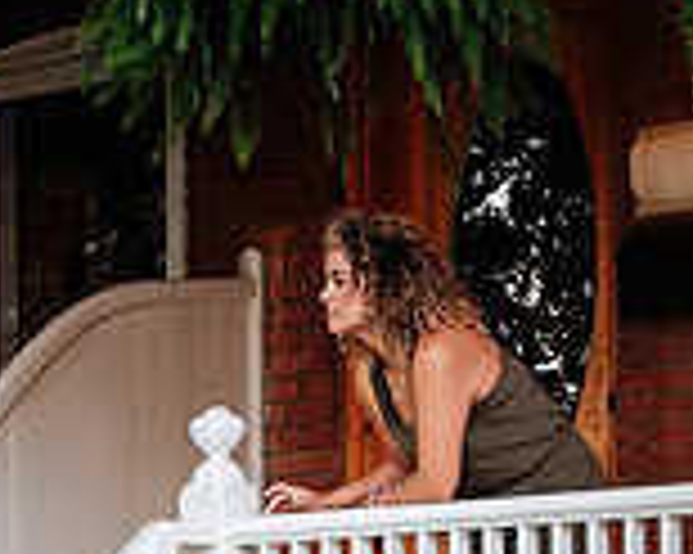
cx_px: 378
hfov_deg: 13.3
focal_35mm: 145
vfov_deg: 10.4
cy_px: 772
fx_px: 2972
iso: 800
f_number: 2.8
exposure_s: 1/250
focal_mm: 27.4
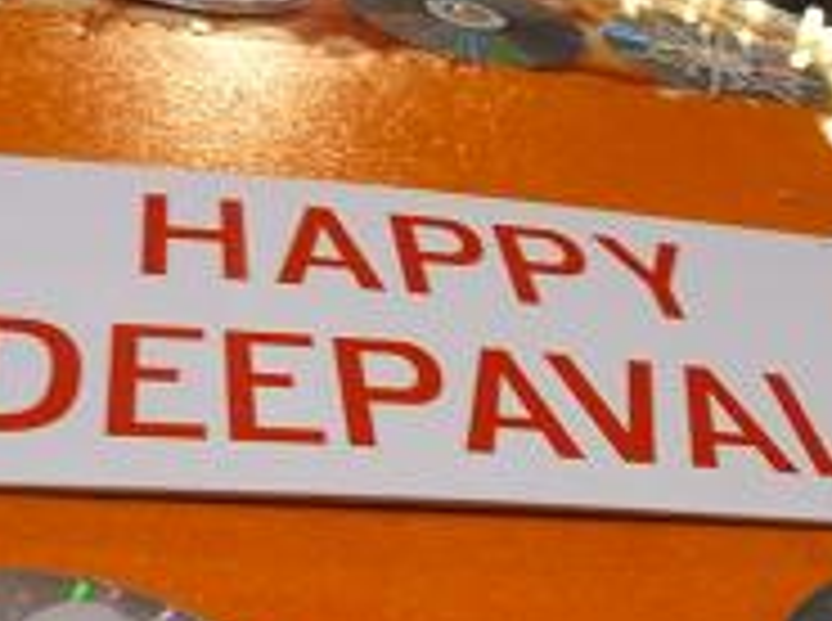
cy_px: 612
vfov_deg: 26.5
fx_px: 1247
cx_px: 454
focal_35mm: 52
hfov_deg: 36.9
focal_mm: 4.1
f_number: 3.3
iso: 800
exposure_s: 1/20
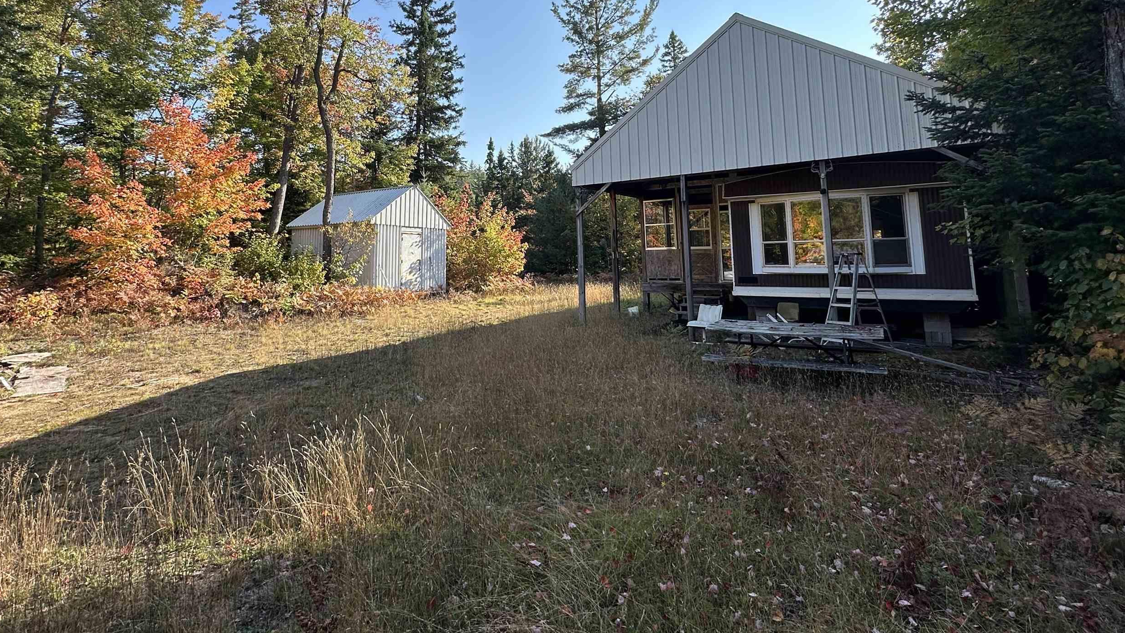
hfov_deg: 89.5
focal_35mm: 19
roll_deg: +0.2
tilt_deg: +6.0
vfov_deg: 56.7
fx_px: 567
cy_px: 195
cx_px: 529
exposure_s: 1/720
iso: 40
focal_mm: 2.22
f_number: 2.2
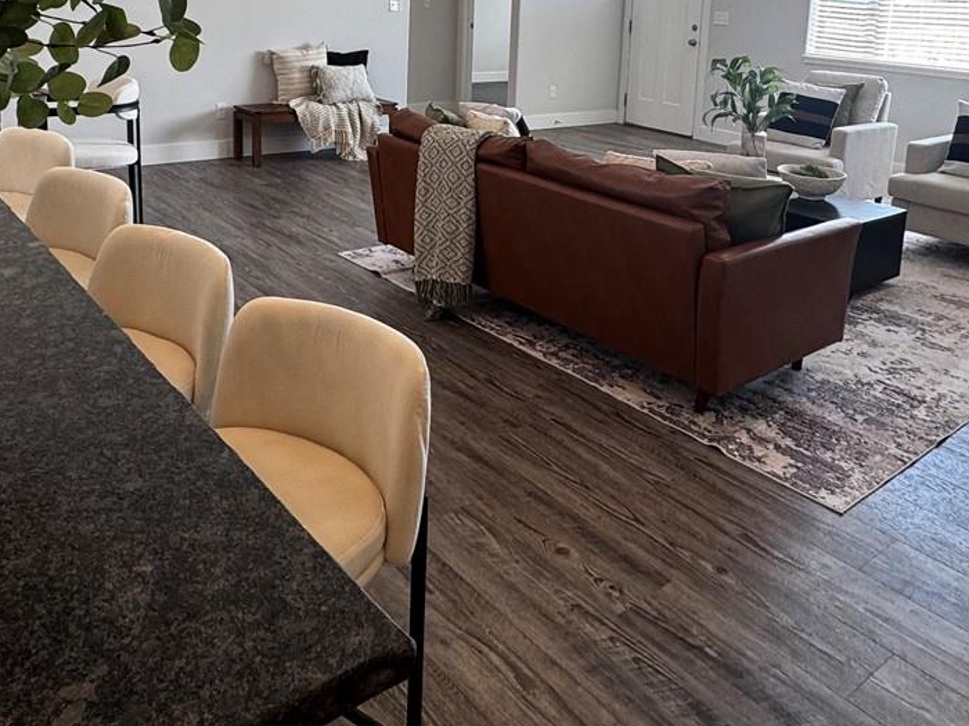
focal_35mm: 32
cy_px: 126
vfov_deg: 41.9
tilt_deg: -9.6
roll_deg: -2.3
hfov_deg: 56.6
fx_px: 896
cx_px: 545
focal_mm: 2.22
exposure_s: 1/120
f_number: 2.2
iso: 64
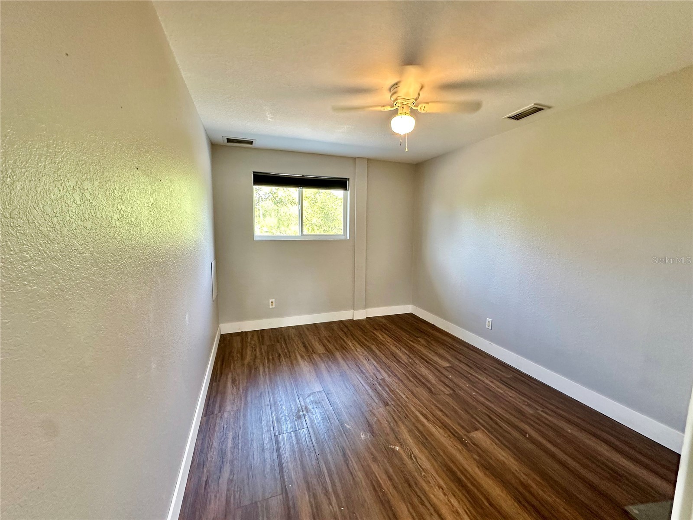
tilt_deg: -6.6
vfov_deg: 85.7
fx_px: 280
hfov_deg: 102.1
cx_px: 346
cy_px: 260
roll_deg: -0.8
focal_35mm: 14
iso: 320
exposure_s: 1/120
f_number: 2.2
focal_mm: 2.22
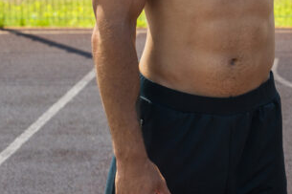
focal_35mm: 168
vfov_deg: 8.1
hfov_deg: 11.7
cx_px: 451
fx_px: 1362
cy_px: -44
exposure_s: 1/320
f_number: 5
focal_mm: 50
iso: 400
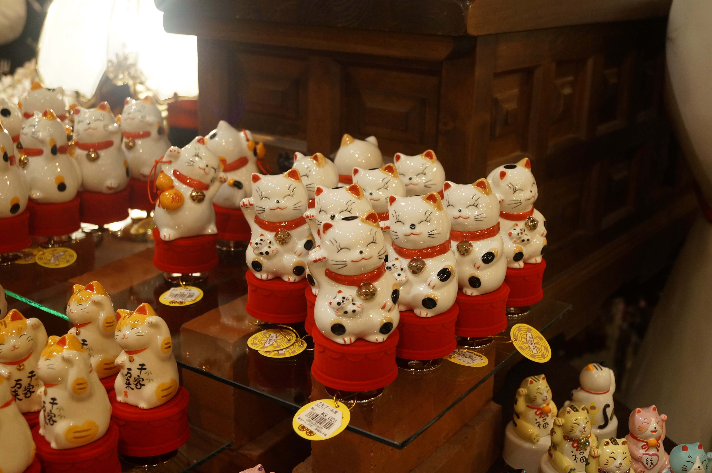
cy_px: 236
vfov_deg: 31.8
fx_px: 830
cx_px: 356
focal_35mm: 42
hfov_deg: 46.4
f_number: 4.5
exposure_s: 1/60
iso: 1000
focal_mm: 28
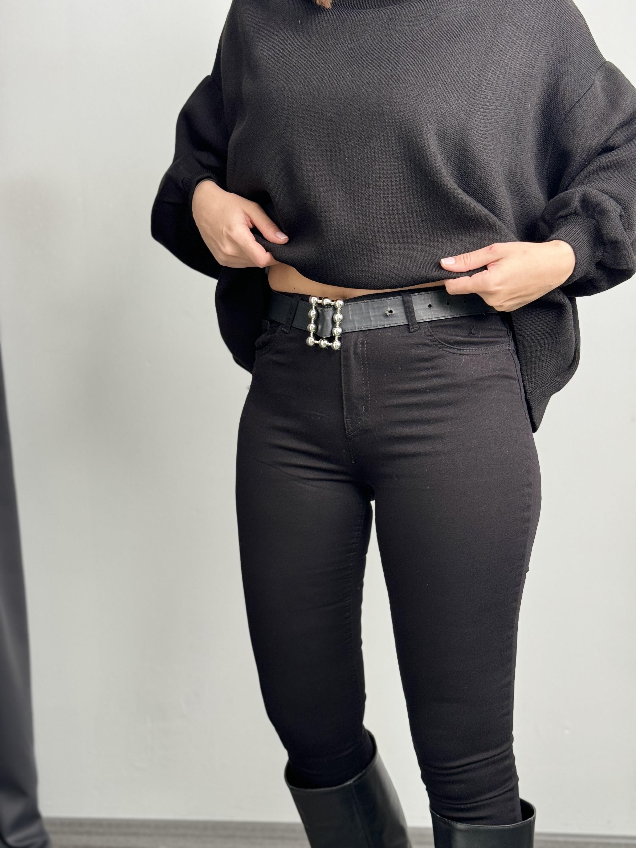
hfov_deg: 30.3
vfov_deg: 39.7
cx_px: 318
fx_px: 1176
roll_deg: +0.4
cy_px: 424
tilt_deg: -5.4
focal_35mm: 48
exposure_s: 1/50
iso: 100
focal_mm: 6.86
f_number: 1.78
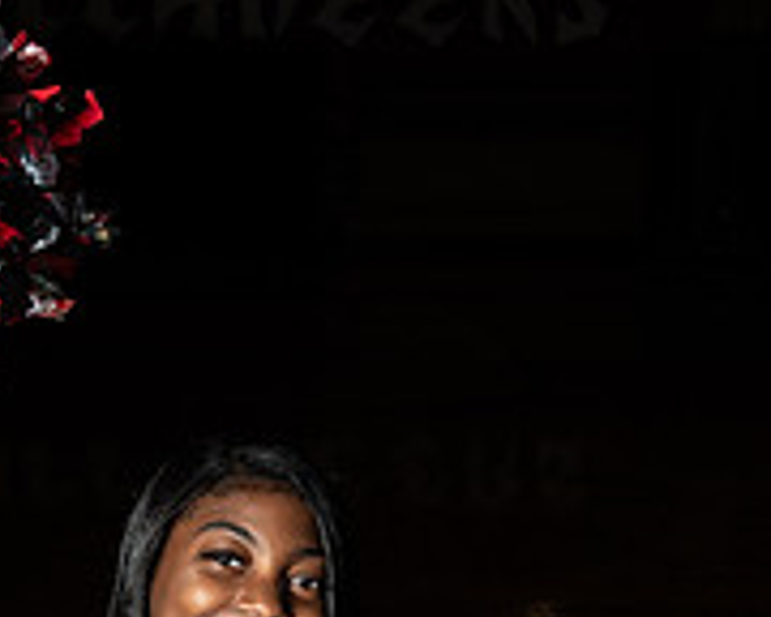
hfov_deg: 14.9
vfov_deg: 11.5
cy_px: 878
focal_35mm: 129
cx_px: 248
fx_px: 2944
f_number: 14
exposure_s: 1/200
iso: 320
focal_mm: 55
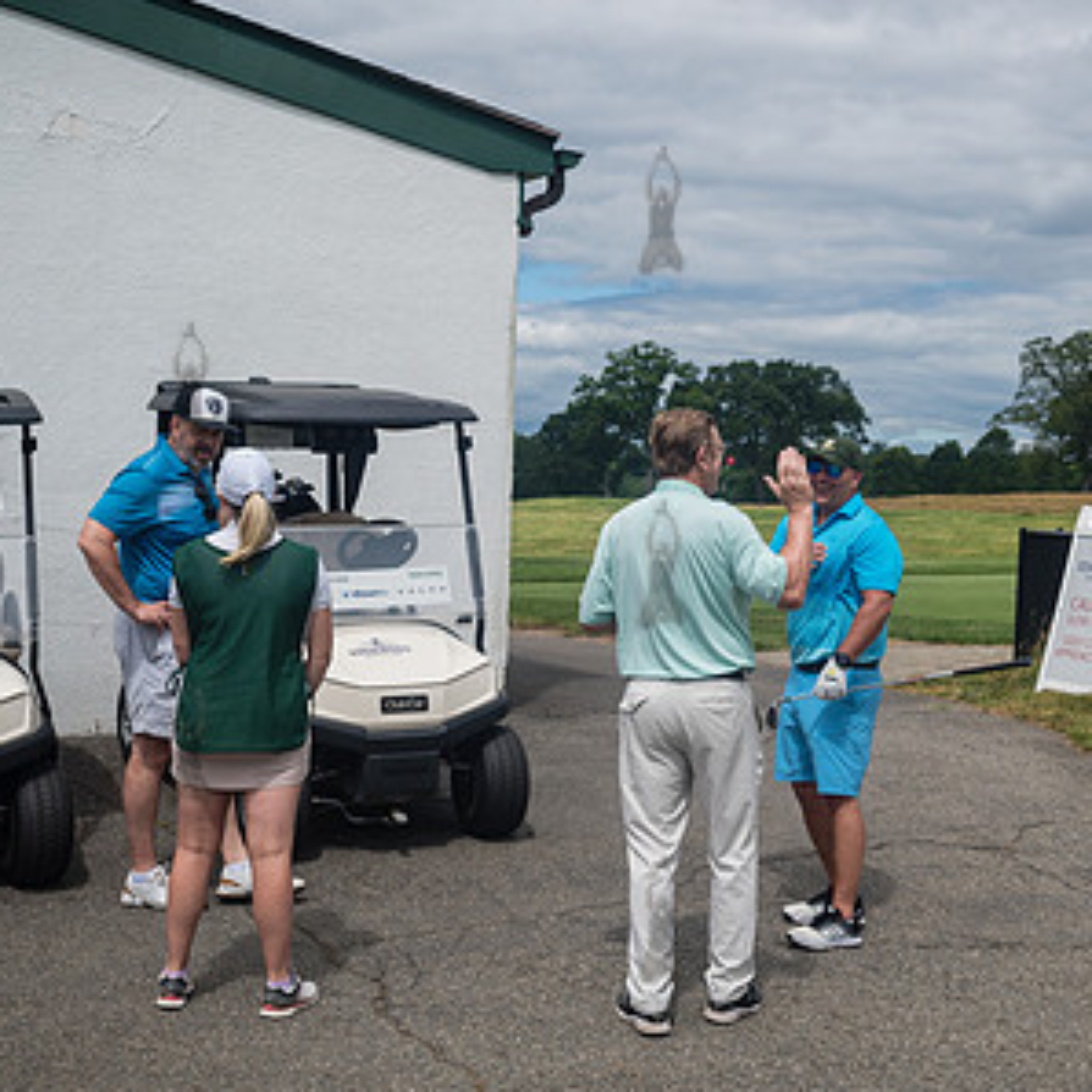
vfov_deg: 29.6
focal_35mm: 58
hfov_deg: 29.5
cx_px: 660
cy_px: 562
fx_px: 2070
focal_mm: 35
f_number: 4.5
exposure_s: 1/2500
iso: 200
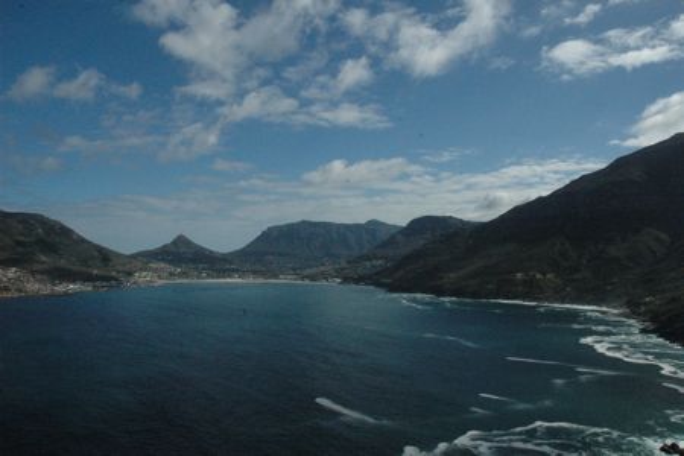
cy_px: 228
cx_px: 342
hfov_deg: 67.4
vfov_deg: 47.9
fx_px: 513
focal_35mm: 27
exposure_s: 1/1600
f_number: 18
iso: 1600
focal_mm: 18
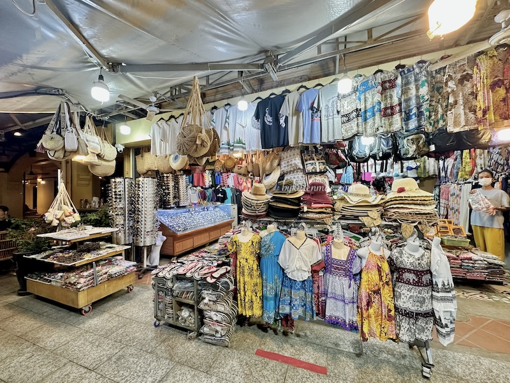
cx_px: 255
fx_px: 206
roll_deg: +0.5
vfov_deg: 85.7
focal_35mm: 14
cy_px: 192
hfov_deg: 102.1
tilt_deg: +0.6
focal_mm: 2.22
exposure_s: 1/100
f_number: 2.2
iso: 160
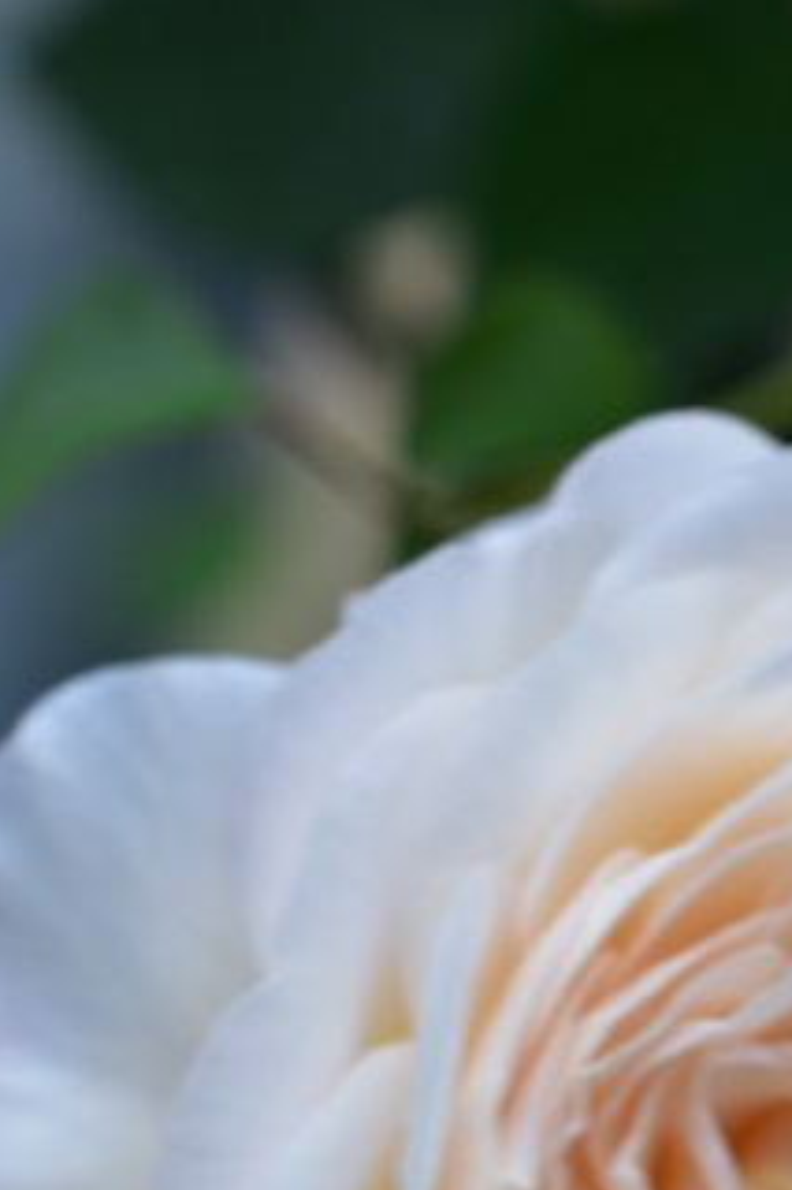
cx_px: 818
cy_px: 1134
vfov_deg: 13.4
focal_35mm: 152
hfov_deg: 9.0
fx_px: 5021
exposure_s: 1/60
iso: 250
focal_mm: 40
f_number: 9
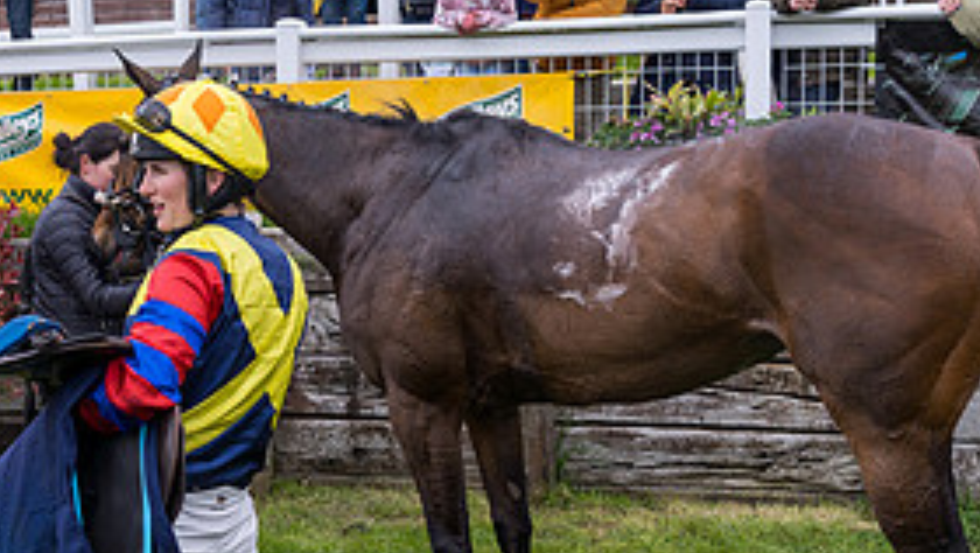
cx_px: 298
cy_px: 324
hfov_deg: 39.2
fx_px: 1352
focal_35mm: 52
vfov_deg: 23.1
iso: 250
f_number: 5
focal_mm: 24
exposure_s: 1/500
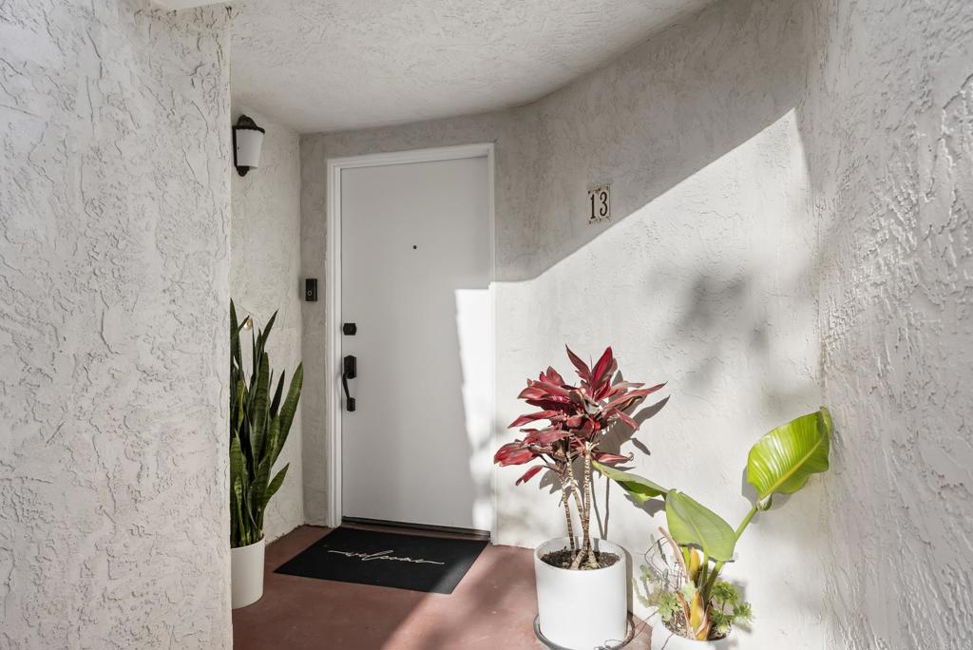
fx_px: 595
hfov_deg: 78.5
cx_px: 486
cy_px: 325
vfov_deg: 57.3
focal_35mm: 22
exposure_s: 1/320
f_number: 8
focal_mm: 22
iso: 500
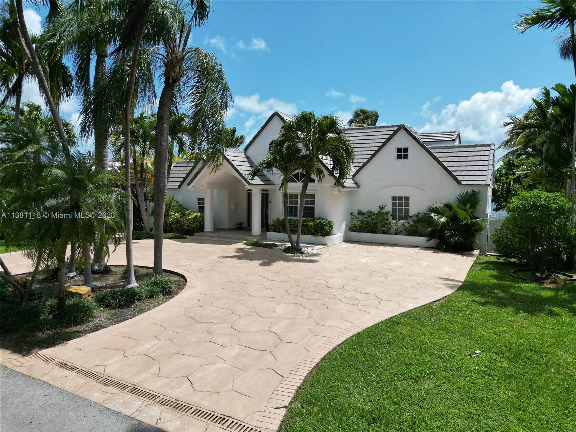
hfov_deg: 71.6
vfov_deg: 56.8
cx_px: 288
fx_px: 399
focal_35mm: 24
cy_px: 216
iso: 110
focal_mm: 6.72
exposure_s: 1/4000
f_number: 1.7
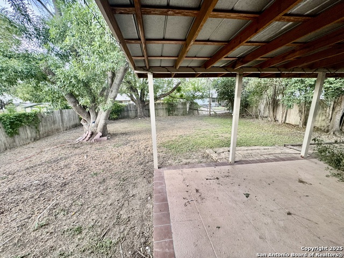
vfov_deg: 85.7
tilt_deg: -13.5
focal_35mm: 14
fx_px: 139
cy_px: 129
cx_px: 172
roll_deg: +1.2
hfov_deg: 102.1
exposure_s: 1/99
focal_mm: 2.22
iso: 80
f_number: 2.2
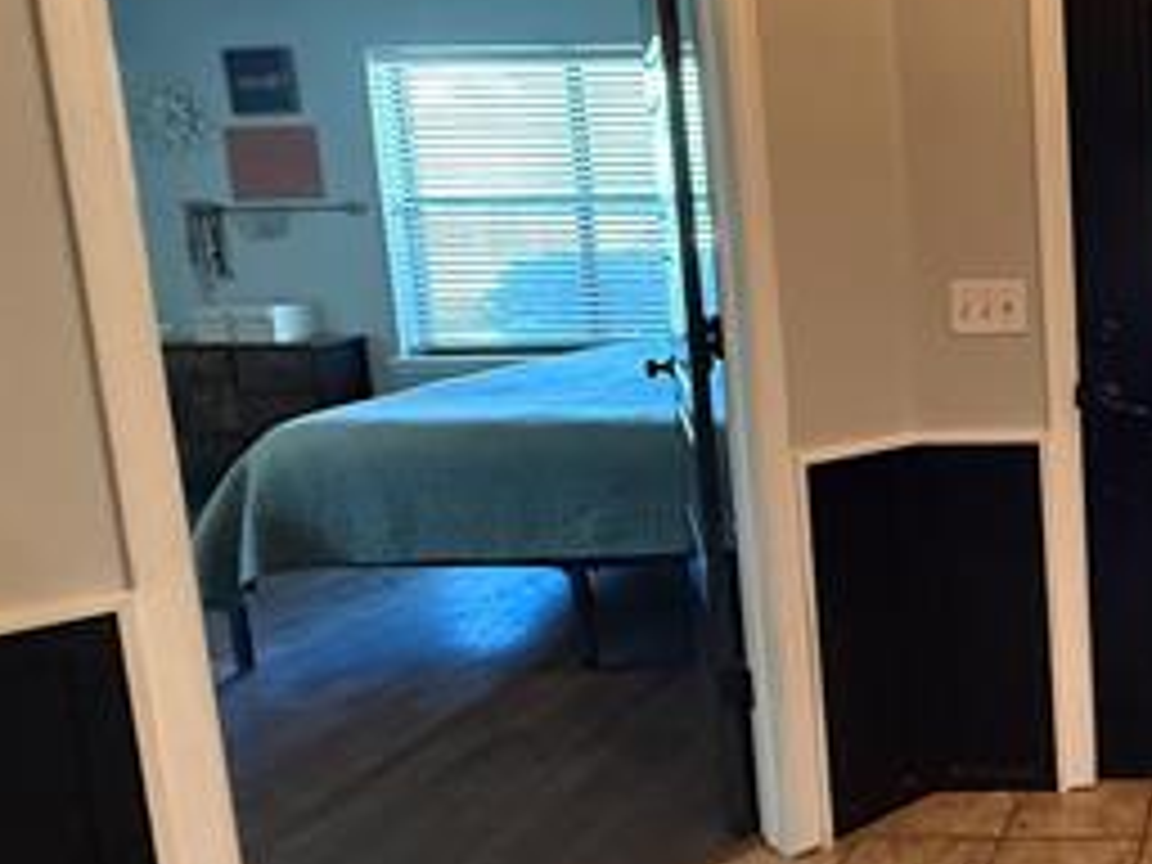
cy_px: 360
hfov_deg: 41.4
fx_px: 1165
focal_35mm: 35
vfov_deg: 40.6
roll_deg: +0.8
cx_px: 1282
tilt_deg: -7.8
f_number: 2.2
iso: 800
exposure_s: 1/60
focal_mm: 2.22
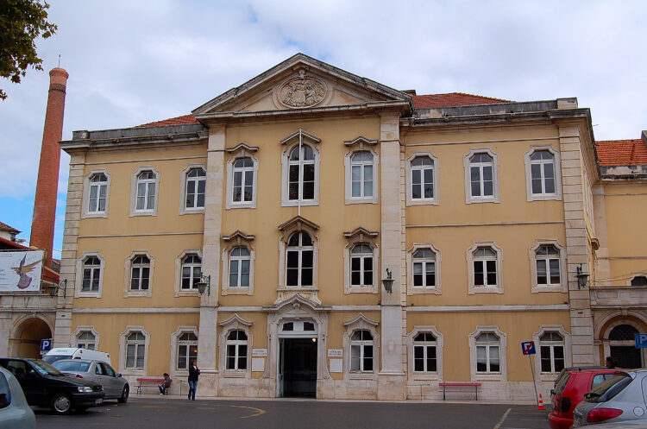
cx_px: 324
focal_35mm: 39
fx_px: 700
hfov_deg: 49.6
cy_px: 214
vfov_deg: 34.1
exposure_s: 1/320
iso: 200
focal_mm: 26
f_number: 9
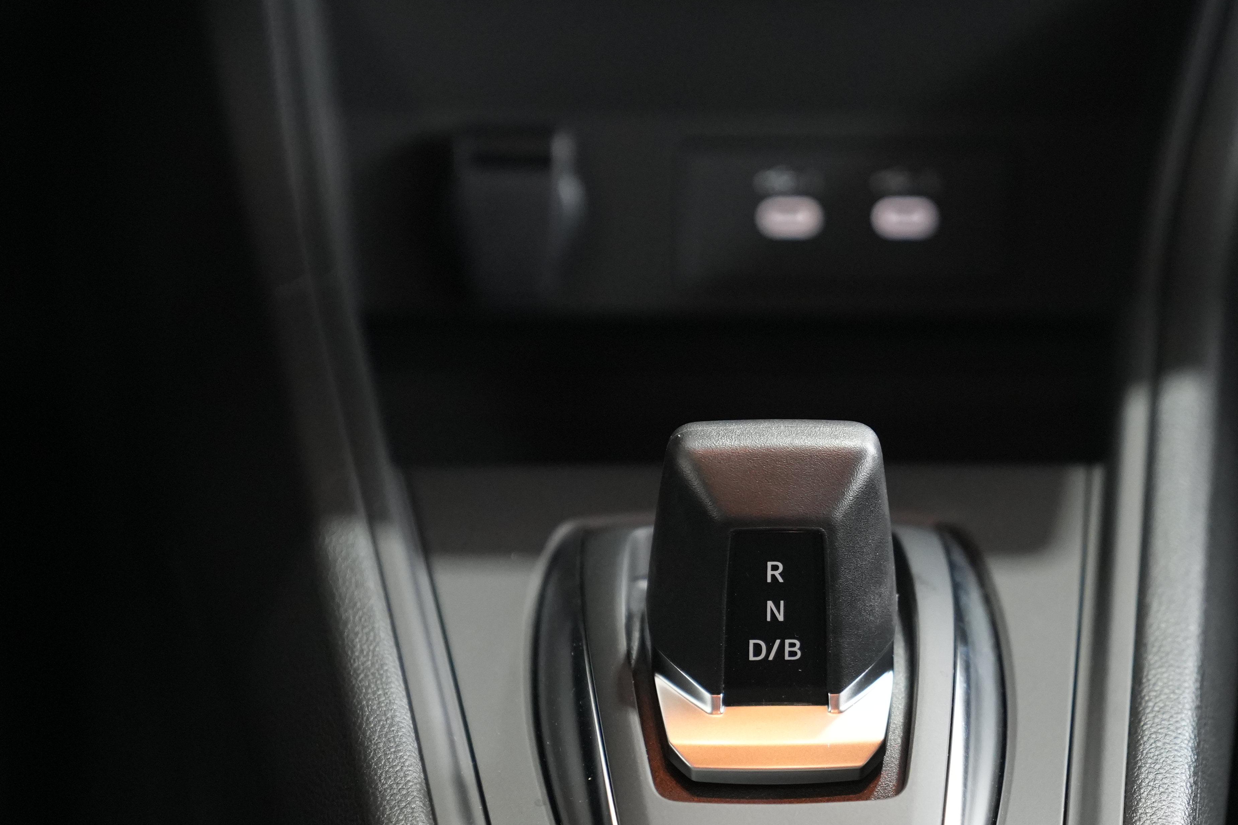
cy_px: 587
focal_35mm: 133
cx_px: 703
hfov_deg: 15.4
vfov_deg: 10.3
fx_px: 4574
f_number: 2.8
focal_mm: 70
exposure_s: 1/80
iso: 3200
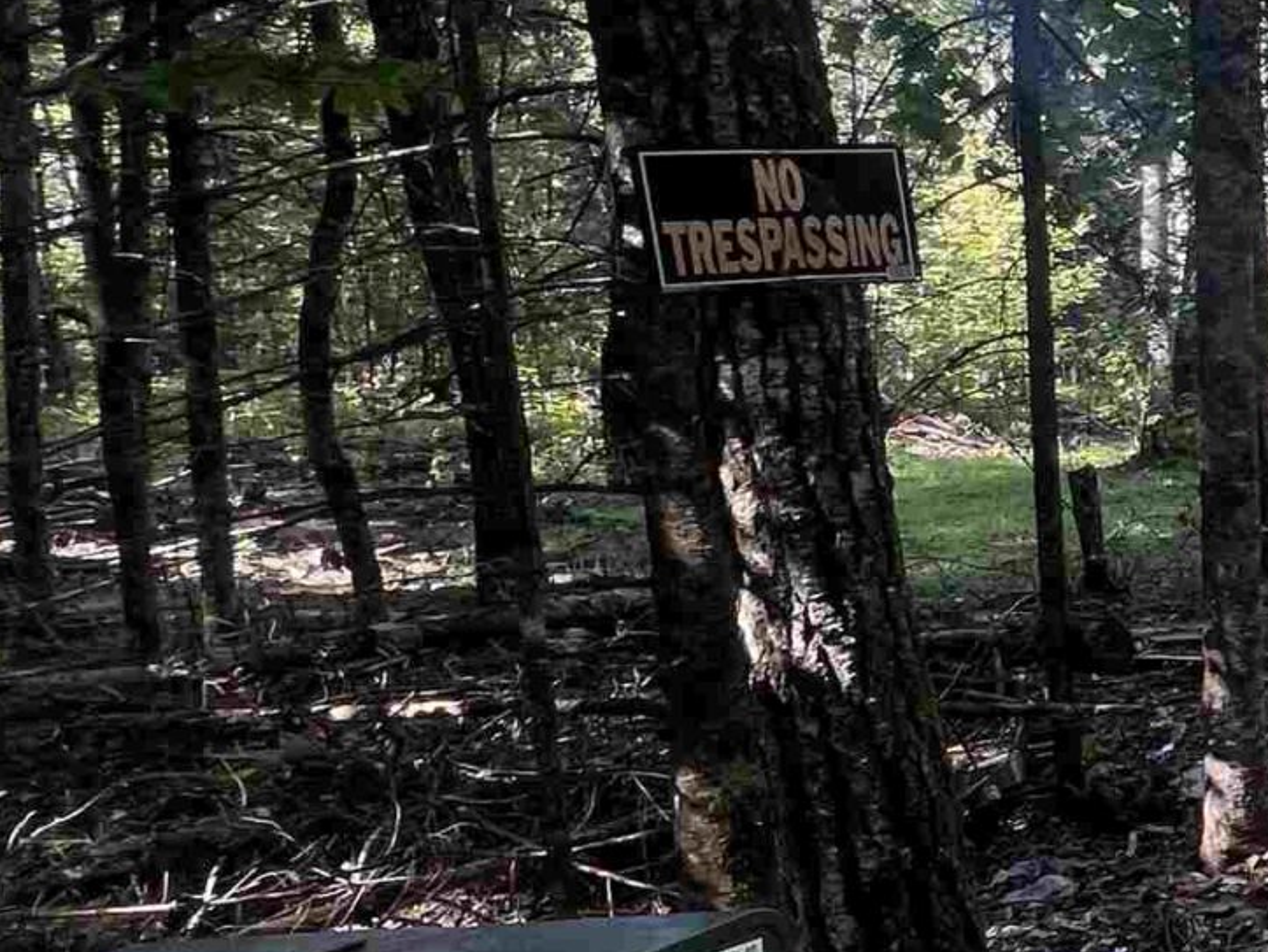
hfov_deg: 23.6
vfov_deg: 31.5
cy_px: 437
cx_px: 2203
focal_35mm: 46
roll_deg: -1.7
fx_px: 1686
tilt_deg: -4.2
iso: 32
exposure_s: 1/99
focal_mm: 1.57
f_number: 1.8
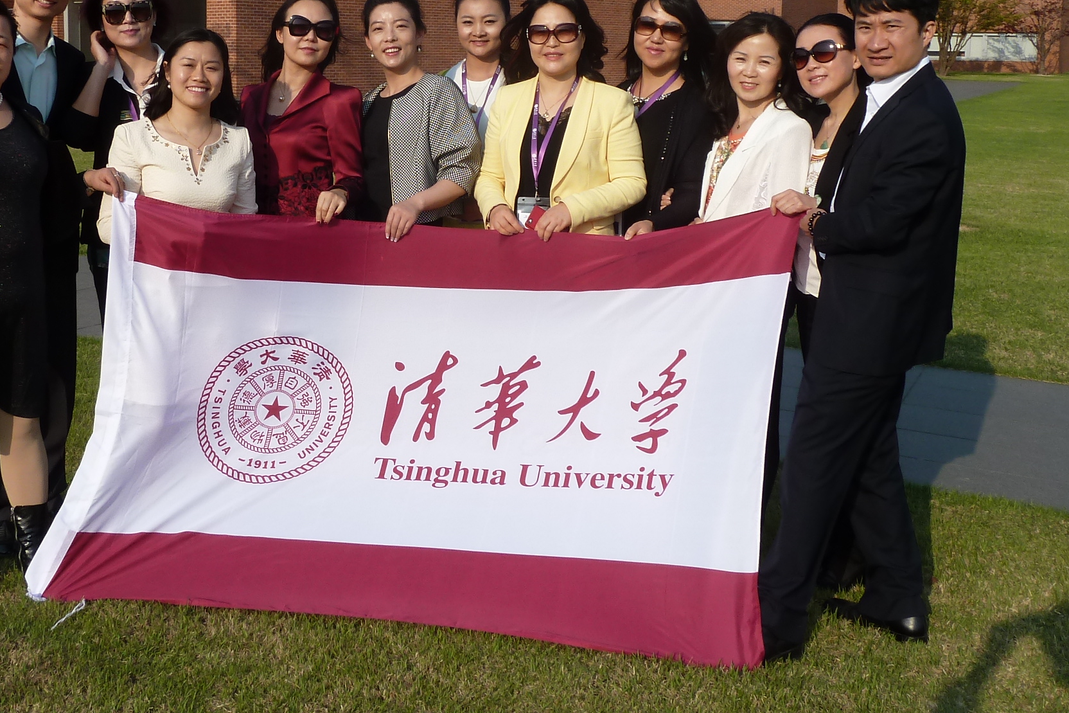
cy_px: 192
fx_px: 1188
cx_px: 395
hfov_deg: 48.0
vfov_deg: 32.8
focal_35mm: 40
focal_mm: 4.1
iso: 80
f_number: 4.5
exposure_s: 1/500
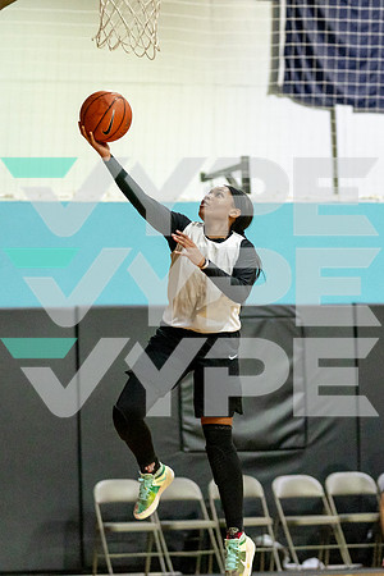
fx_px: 2912
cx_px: 206
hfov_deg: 7.5
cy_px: 267
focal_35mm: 182
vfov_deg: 11.3
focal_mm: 113
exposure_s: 1/800
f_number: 2.8
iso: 2500
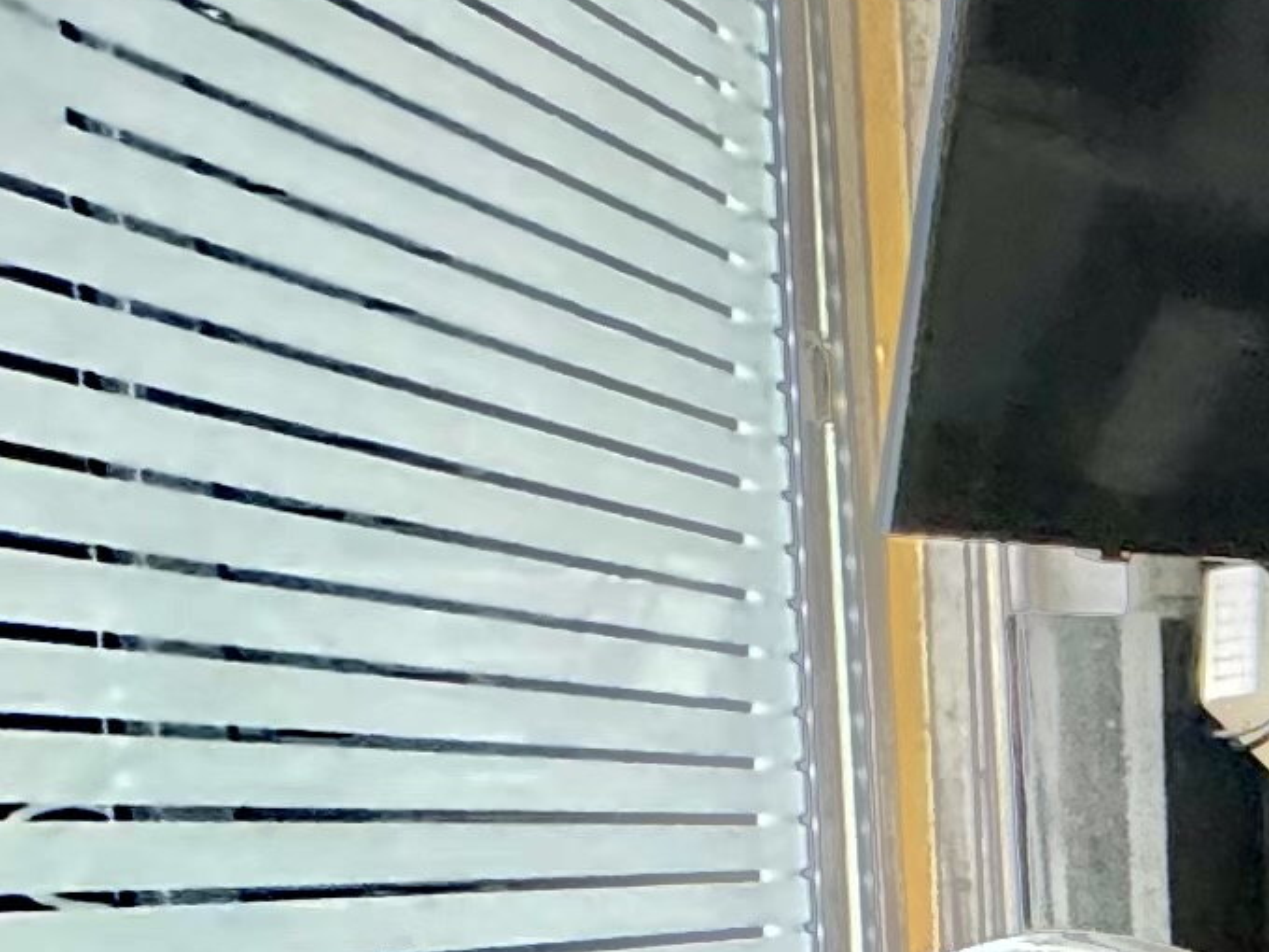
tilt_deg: -1.6
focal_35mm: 83
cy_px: 913
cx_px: 3747
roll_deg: +1.1
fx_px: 3043
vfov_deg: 17.4
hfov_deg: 11.8
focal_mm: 2.22
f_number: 2.2
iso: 400
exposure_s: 1/60
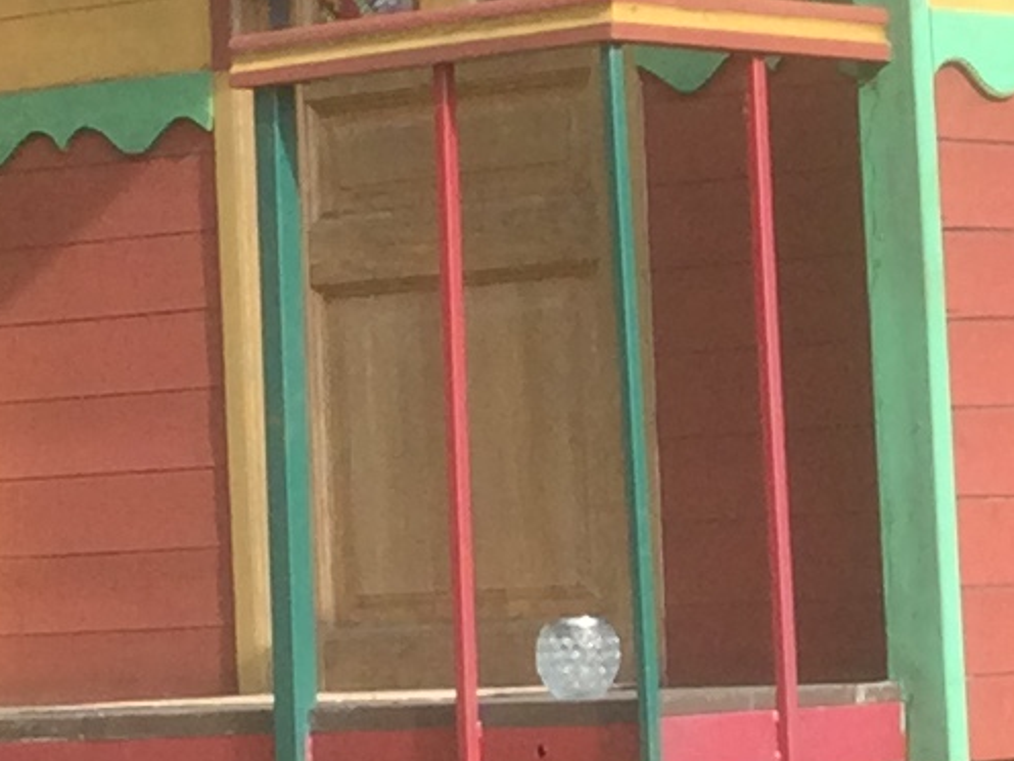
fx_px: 5976
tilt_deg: +3.8
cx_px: 1065
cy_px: 342
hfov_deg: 9.6
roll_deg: -0.1
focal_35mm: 204
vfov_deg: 7.3
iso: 25
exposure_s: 1/306
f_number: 2.4
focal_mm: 3.3
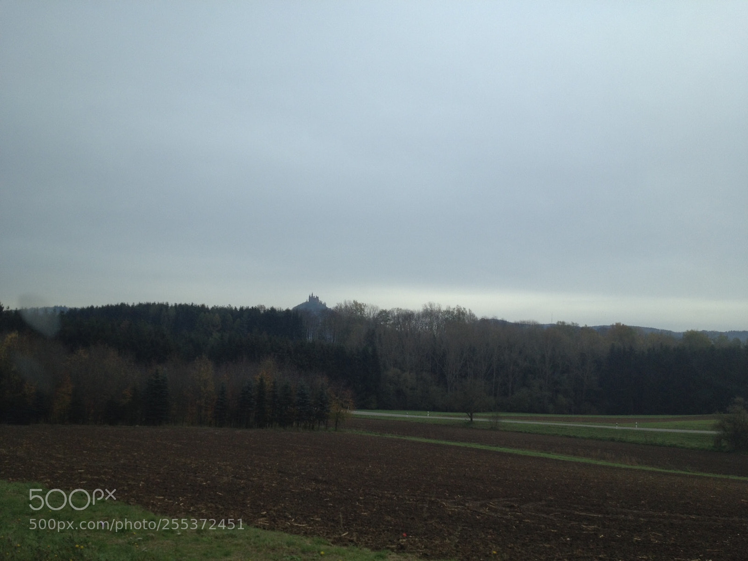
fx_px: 756
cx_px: 374
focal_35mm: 35
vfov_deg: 40.7
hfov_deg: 52.6
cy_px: 280
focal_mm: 4.28
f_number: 2.4
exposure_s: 1/863
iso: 50
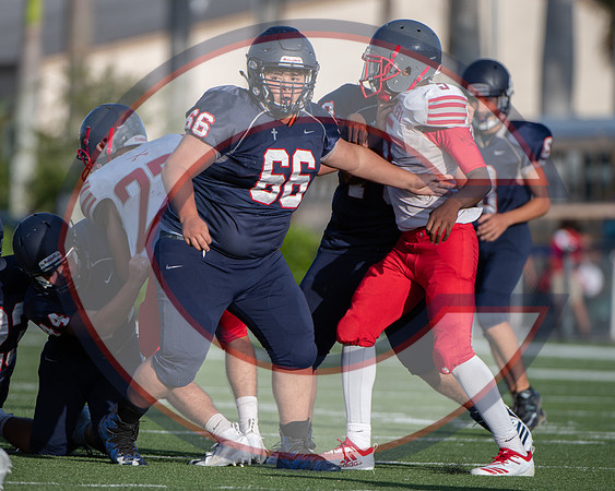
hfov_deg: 3.7
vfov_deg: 3.0
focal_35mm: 519
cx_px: 247
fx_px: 9446
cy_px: 257
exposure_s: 1/1000
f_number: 4
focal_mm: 340
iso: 200
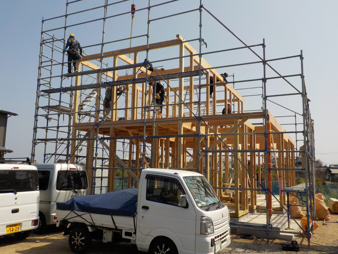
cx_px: 169
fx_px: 293
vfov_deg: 46.8
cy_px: 127
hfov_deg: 60.0
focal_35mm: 30
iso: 125
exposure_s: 1/640
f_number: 6.6
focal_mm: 4.1
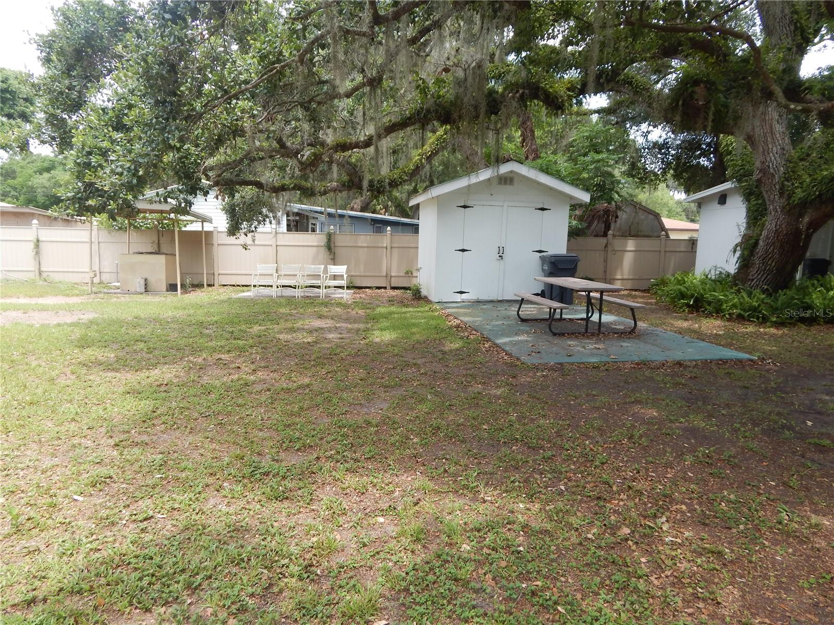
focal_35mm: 22
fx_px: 530
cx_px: 417
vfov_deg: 61.1
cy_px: 312
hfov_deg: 76.4
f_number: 3
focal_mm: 4
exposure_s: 1/320
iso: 125
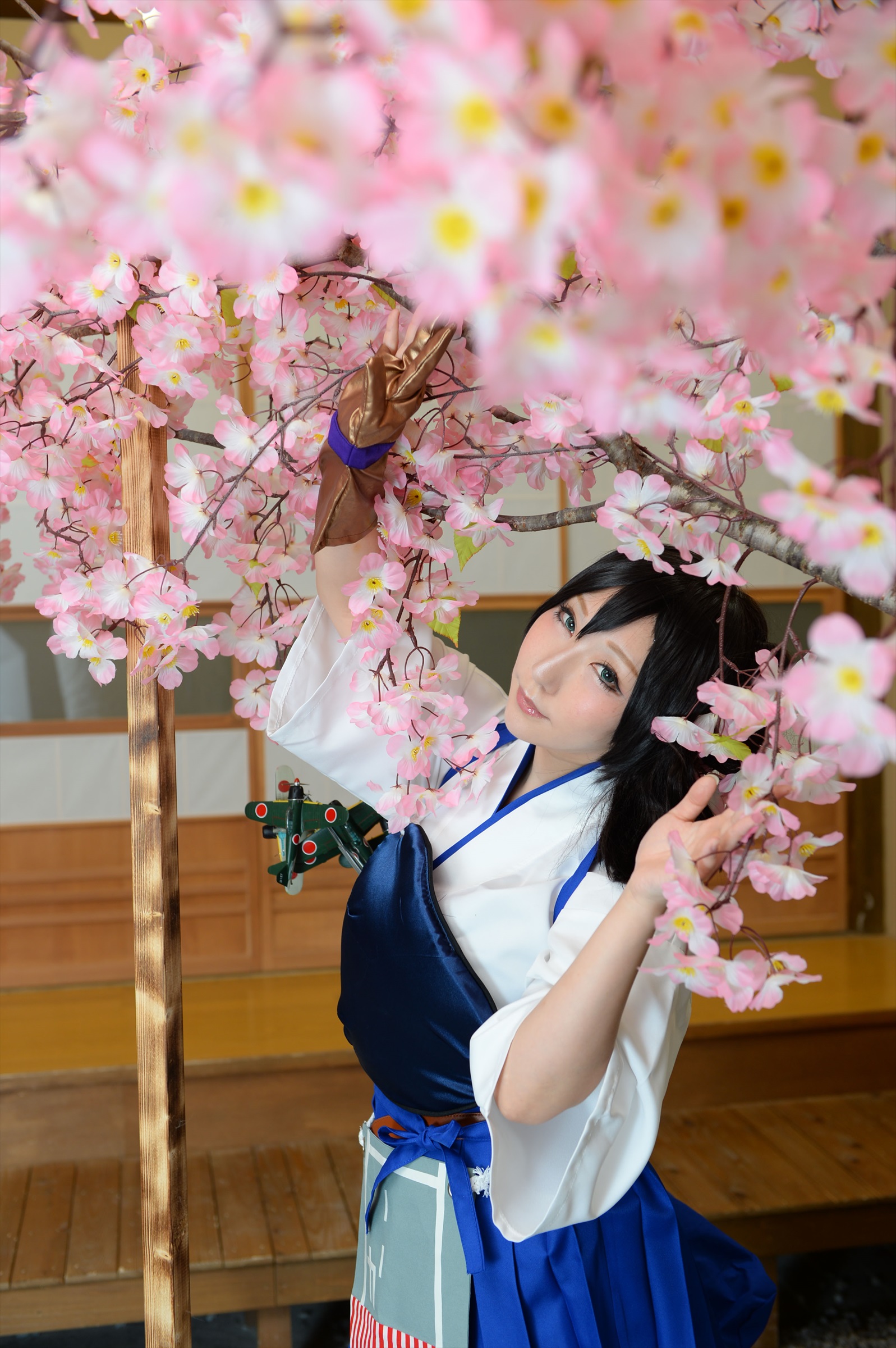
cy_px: 674
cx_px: 448
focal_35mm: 42
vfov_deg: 46.4
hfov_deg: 31.9
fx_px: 1570
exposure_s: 1/125
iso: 200
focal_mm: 42
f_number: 4
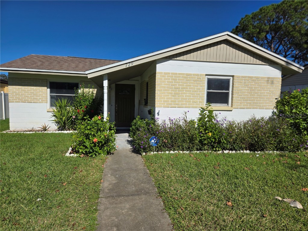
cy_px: 116
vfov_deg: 58.9
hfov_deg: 73.9
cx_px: 154
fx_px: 205
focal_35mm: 23
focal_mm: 5.4
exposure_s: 1/3850
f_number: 1.8
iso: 25
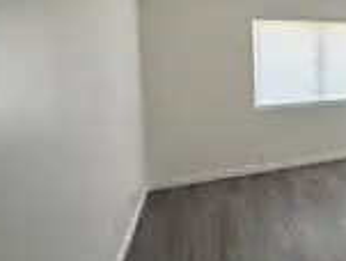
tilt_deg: -2.4
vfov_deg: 37.9
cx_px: 428
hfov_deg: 36.6
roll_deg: +0.3
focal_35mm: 37
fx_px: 371
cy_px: 66
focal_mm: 2.22
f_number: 2.2
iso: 200
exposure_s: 1/121
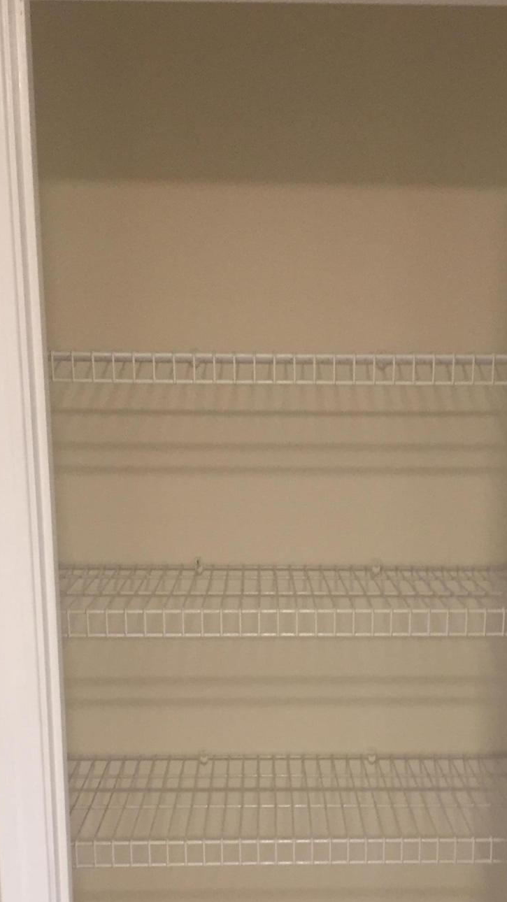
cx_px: 294
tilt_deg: -12.6
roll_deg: -0.7
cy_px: 687
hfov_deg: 24.4
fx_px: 1172
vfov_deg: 40.8
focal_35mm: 49
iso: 100
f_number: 2.2
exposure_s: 1/30
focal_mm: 4.15
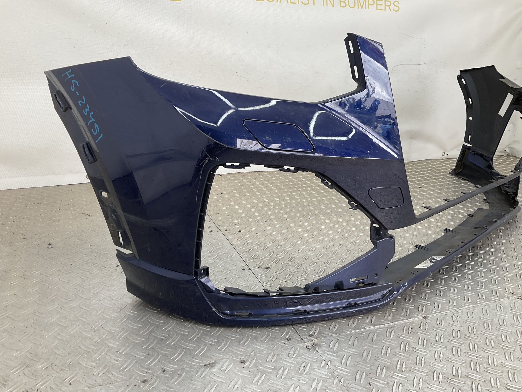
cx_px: 261
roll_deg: -4.7
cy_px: 196
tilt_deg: -19.2
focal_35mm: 29
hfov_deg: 61.7
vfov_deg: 48.2
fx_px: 437
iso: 16
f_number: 1.8
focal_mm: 3
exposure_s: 1/102
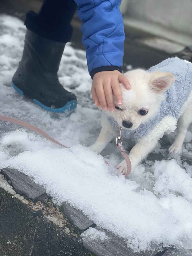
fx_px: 385
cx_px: 96
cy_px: 128
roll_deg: -14.4
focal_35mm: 52
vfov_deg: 36.8
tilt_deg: -22.7
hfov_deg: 28.0
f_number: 2
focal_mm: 6
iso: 32
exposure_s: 1/1229
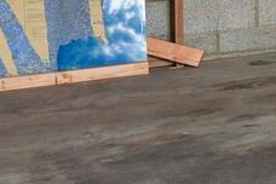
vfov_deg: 10.8
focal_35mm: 119
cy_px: -139
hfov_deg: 10.0
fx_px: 912
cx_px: 921
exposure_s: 1/4
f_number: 8
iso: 250
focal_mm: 17
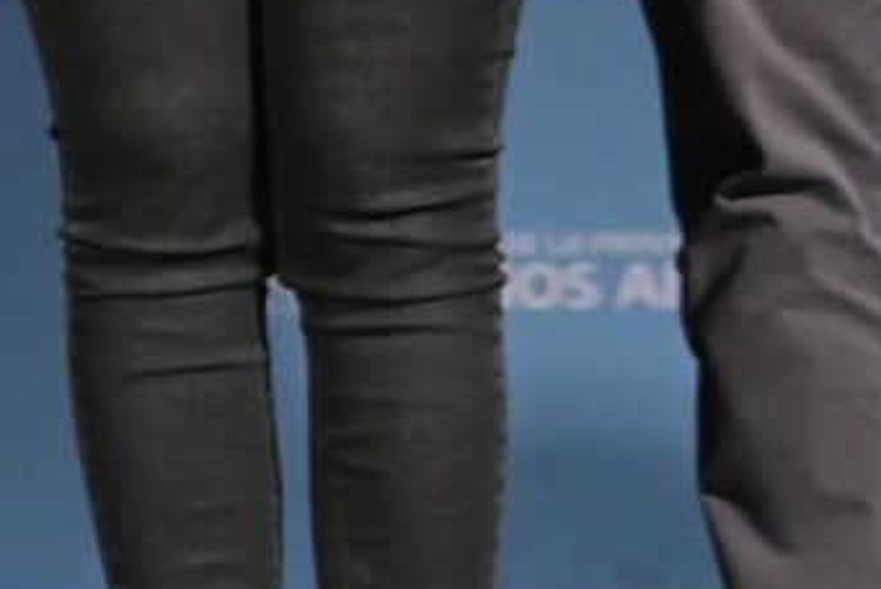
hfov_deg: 3.1
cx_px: -1573
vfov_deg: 2.1
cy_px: -601
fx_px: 15798
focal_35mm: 645
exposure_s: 1/200
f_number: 4
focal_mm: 86
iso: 3200
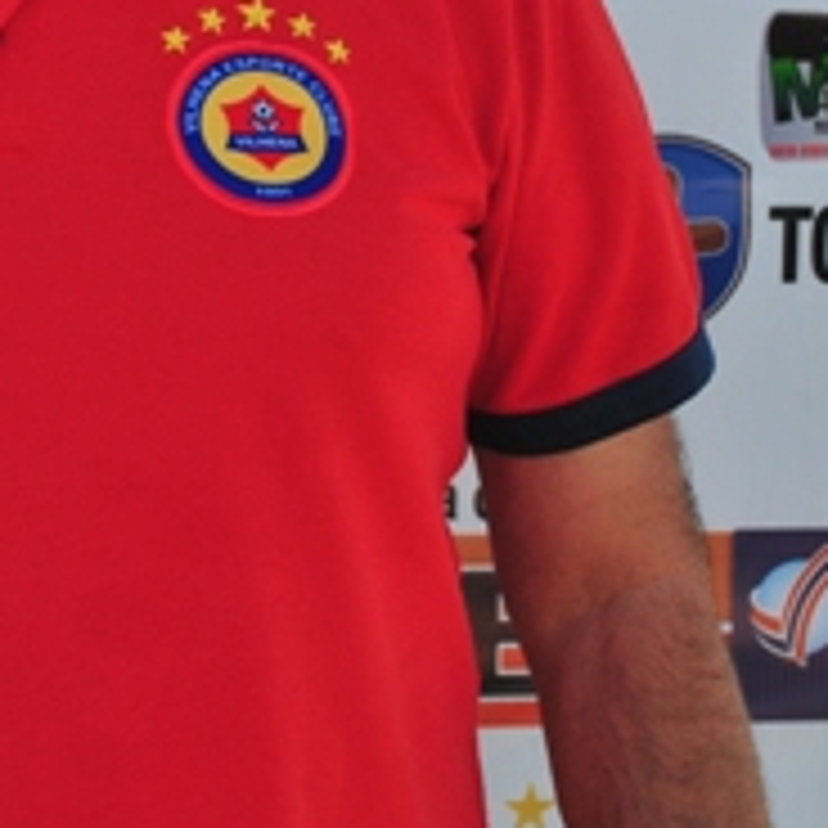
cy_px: 27
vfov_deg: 12.2
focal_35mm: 142
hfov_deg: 12.2
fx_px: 3843
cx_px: 68
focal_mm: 32
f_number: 5.6
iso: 140
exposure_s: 1/320
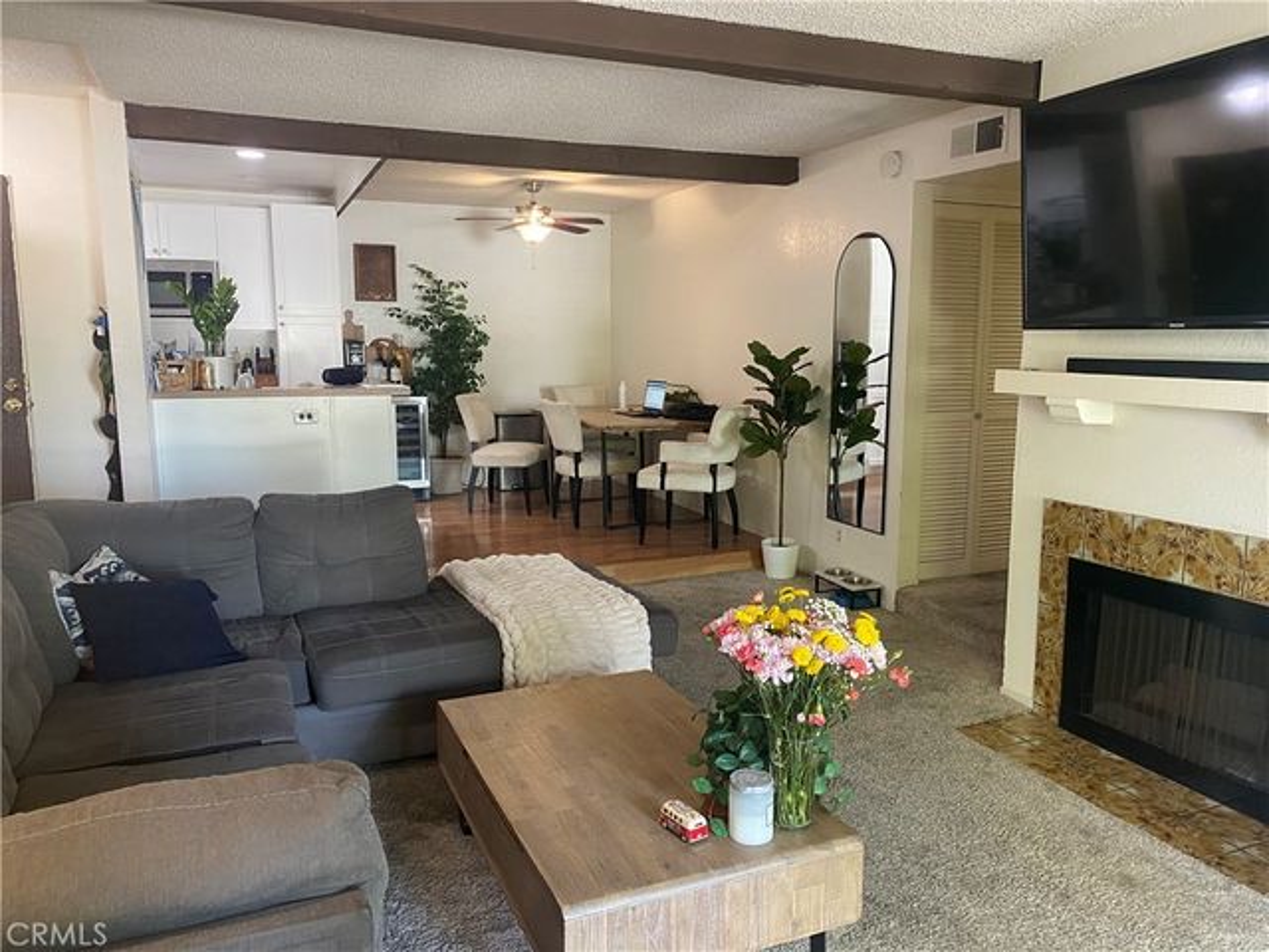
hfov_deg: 67.3
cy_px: 476
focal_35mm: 26
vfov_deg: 53.1
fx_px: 953
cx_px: 634
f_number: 1.8
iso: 250
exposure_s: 1/60
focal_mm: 4.25
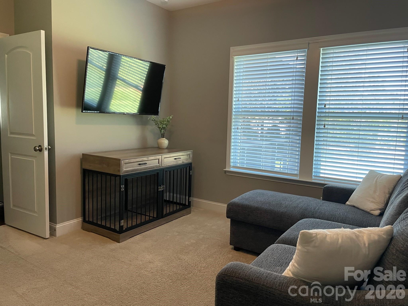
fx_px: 306
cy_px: 153
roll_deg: -1.2
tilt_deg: -6.6
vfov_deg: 53.1
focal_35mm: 26
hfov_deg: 67.3
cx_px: 204
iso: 125
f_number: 1.6
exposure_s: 1/66
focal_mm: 4.2
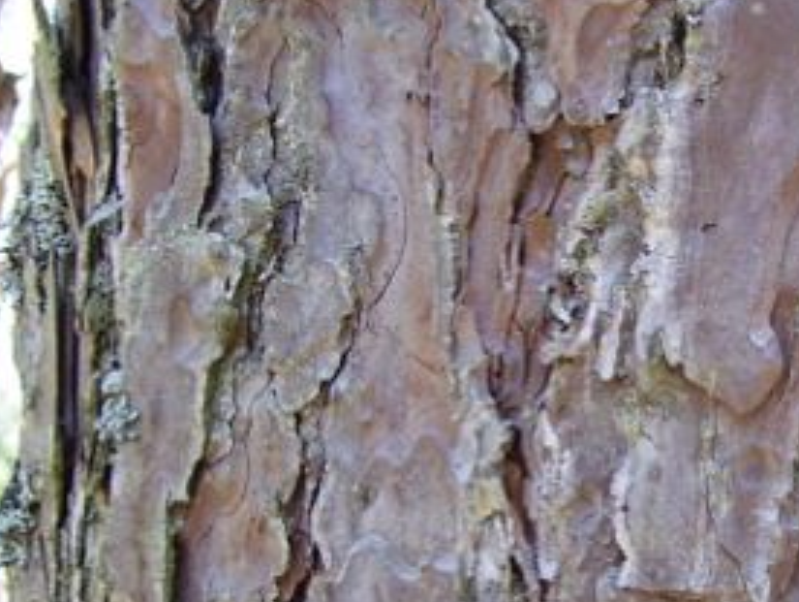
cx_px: 747
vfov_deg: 17.1
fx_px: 1988
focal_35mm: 86
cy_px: 425
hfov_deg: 22.1
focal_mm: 6
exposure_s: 1/45
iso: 80
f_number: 2.7
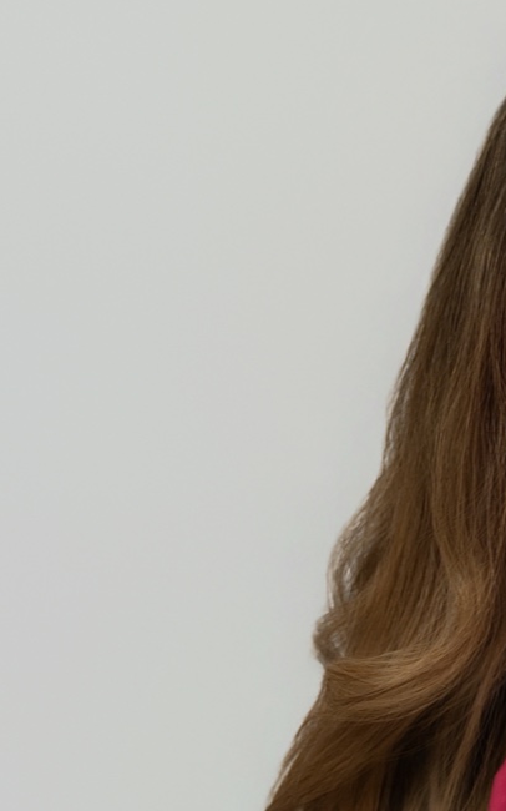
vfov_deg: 11.9
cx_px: 693
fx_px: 3885
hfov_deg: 7.4
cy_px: 368
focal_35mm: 176
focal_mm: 51
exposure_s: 1/250
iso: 500
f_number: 3.2
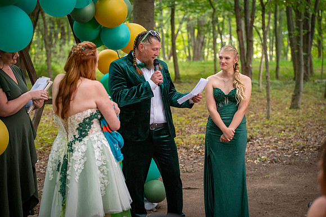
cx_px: 163
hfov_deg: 26.1
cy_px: 108
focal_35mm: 78
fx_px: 704
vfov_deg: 17.5
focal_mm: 75
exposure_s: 1/100
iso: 2000
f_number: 3.2
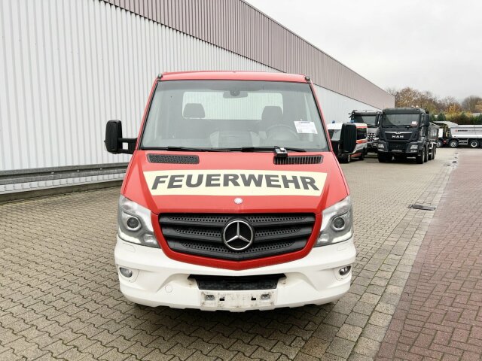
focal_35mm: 26
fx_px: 362
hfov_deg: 67.3
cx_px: 241
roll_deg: +0.2
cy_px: 180
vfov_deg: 53.1
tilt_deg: -6.8
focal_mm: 5.7
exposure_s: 1/567
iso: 50
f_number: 1.5
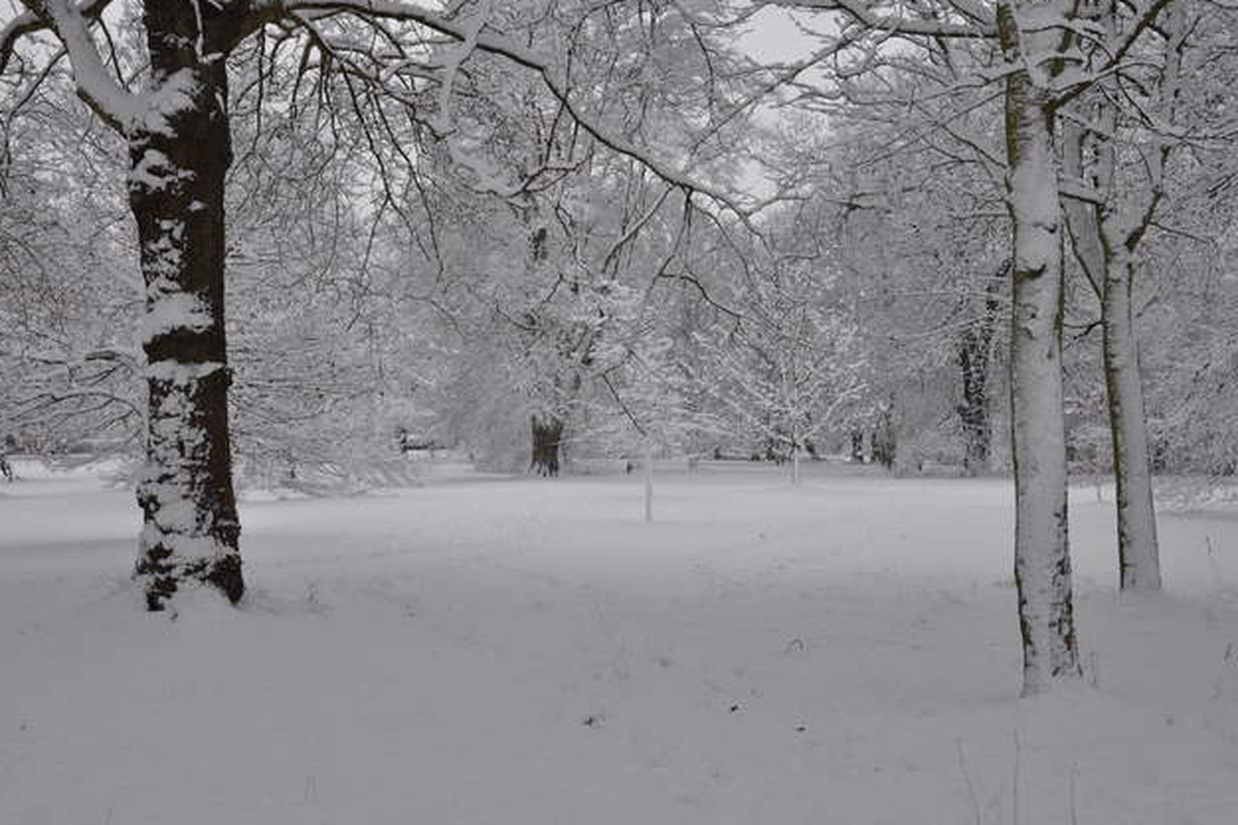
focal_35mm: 49
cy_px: 407
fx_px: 1685
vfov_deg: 27.5
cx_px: 621
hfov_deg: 40.4
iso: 640
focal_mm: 32
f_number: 10
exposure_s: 1/400
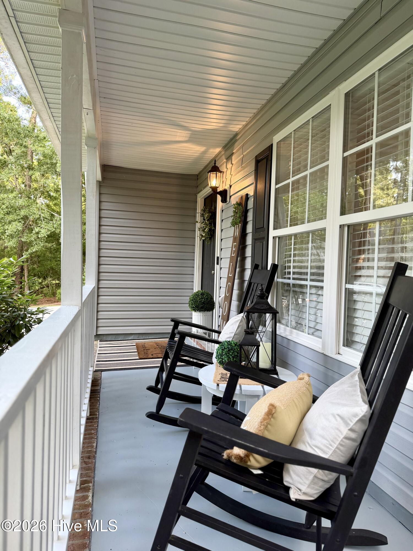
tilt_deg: -1.6
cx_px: 206
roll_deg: -1.6
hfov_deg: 56.8
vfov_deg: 71.6
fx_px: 382
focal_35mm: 24
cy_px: 276
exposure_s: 1/121
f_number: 1.78
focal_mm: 6.76
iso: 160
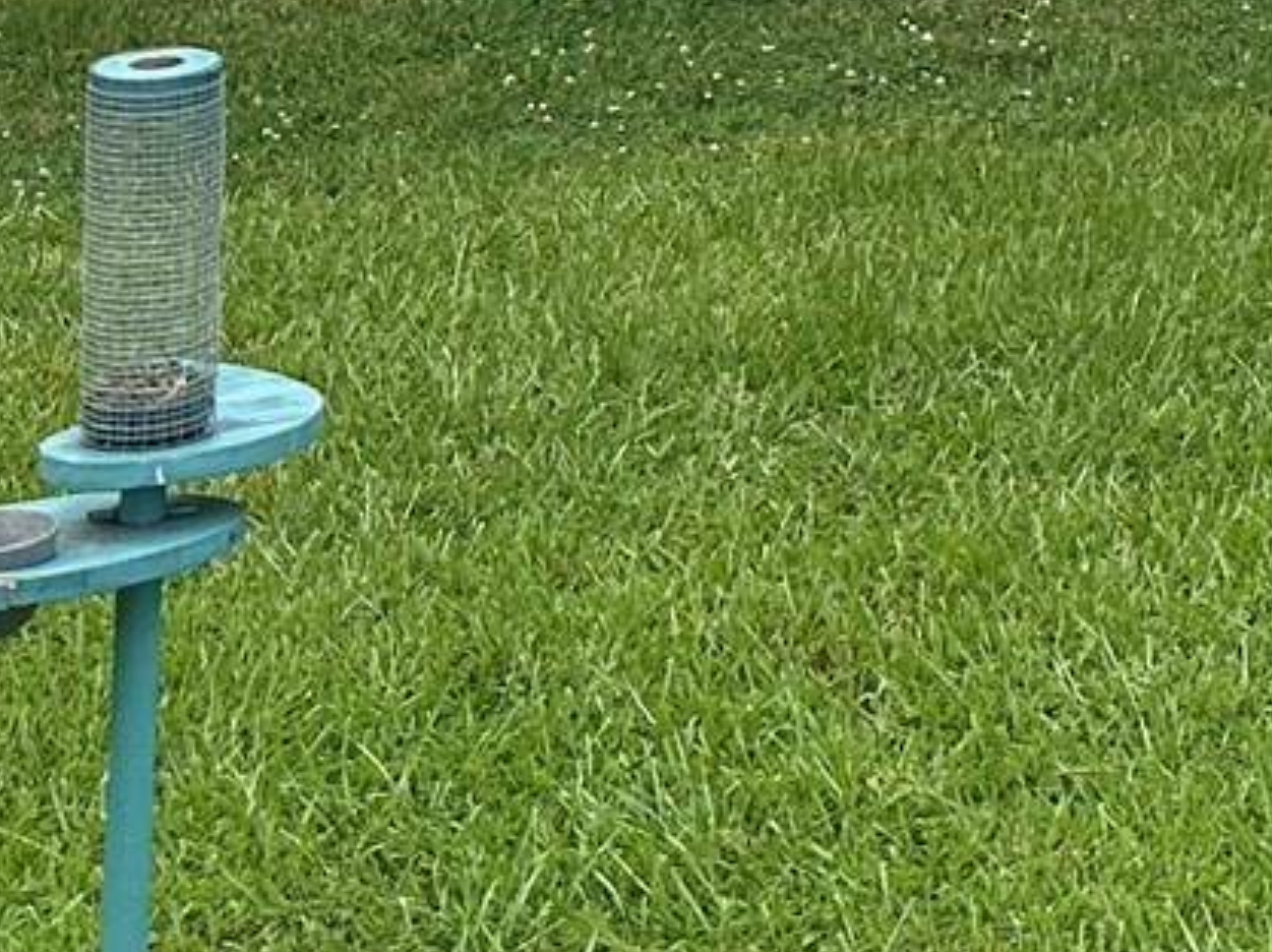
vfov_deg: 10.8
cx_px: 1641
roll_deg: +1.4
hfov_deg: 15.9
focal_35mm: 118
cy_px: -1294
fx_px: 4332
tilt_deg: +4.7
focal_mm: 6.86
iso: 80
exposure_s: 1/3861
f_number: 1.78
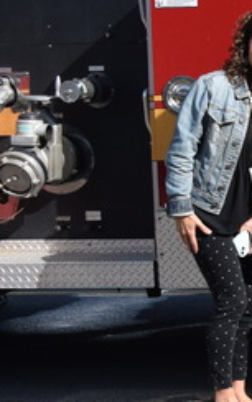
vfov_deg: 13.6
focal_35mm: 154
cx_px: 797
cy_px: 146
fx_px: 1688
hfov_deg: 7.4
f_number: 6.3
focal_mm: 24
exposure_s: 1/1600
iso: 400
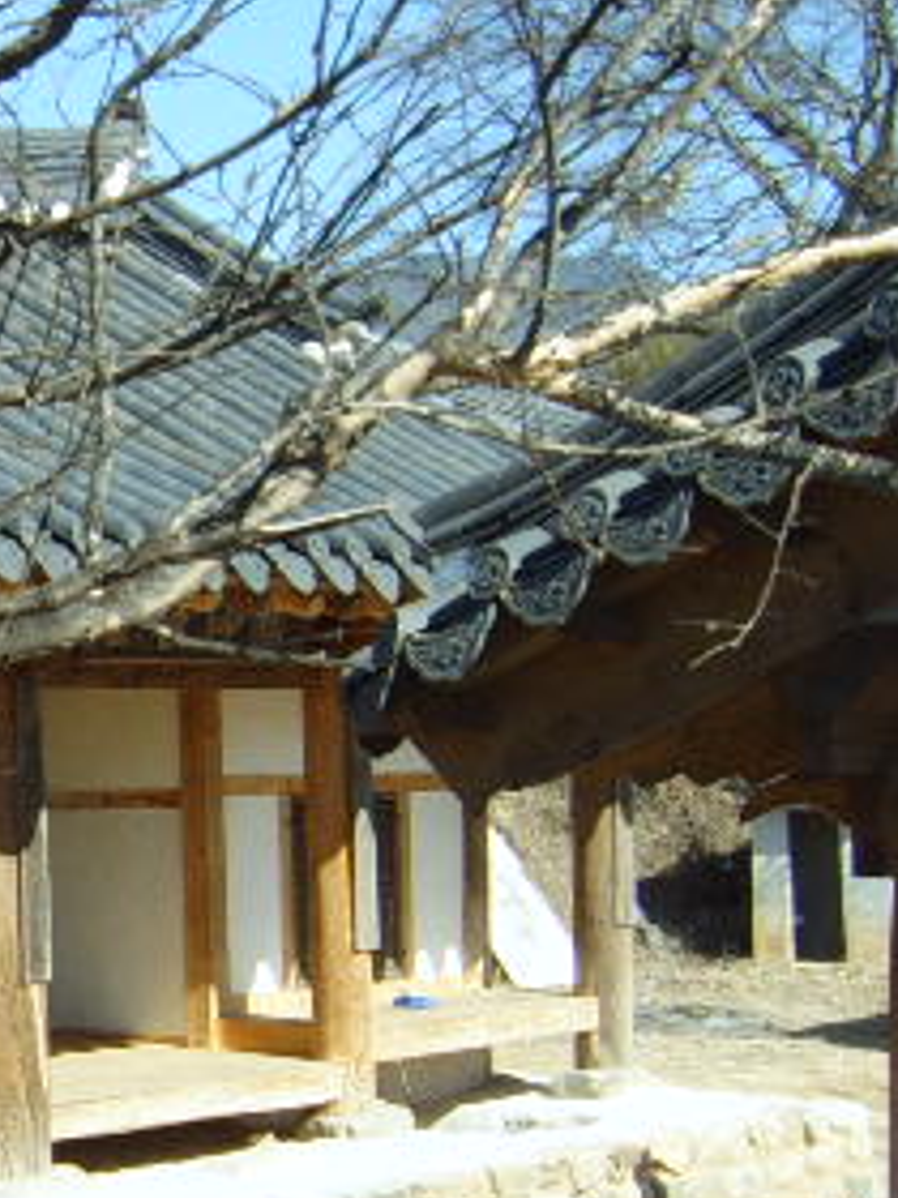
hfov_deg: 17.2
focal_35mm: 80
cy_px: 676
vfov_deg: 24.4
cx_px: -291
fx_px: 2767
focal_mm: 5.8
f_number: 5.8
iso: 50
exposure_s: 1/250
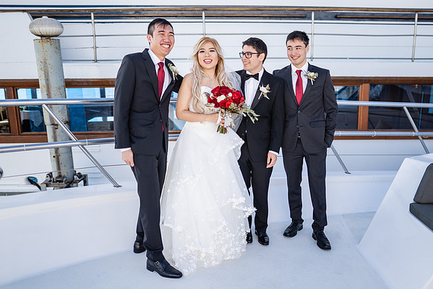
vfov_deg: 44.4
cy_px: 137
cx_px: 246
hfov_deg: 62.7
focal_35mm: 29
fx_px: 354
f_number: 1.4
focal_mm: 24
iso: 160
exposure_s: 1/4000
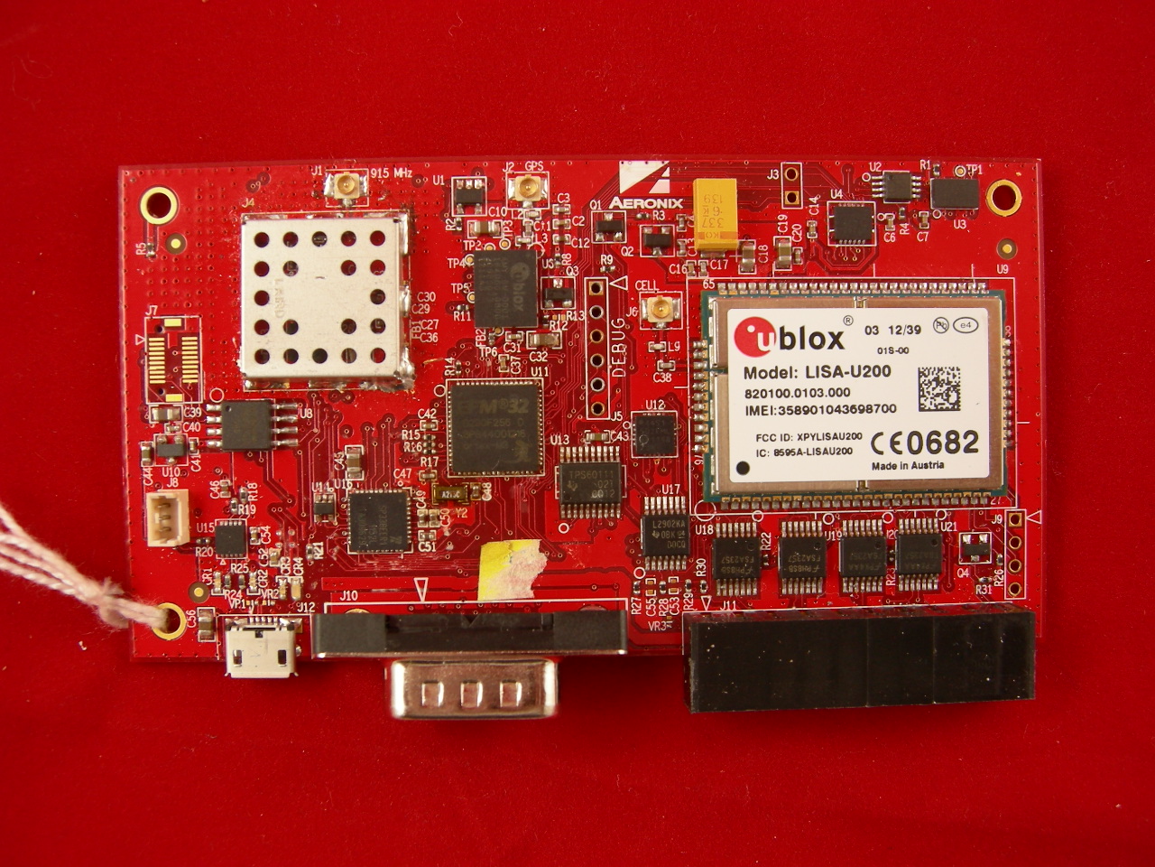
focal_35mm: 36
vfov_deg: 39.7
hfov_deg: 51.4
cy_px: 434
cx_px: 578
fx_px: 1201
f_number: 3.4
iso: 64
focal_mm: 7.5
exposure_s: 1/70.3
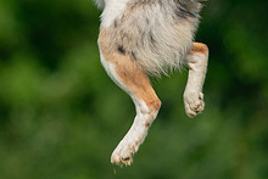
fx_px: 9743
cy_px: -55
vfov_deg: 1.1
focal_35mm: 1308
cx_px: -19
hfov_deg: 1.6
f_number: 6.3
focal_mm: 496
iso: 800
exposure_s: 1/4000
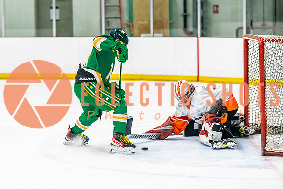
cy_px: 76
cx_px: 103
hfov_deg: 15.2
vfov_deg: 10.2
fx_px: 1060
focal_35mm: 135
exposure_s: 1/640
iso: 1600
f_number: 2.8
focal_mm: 105
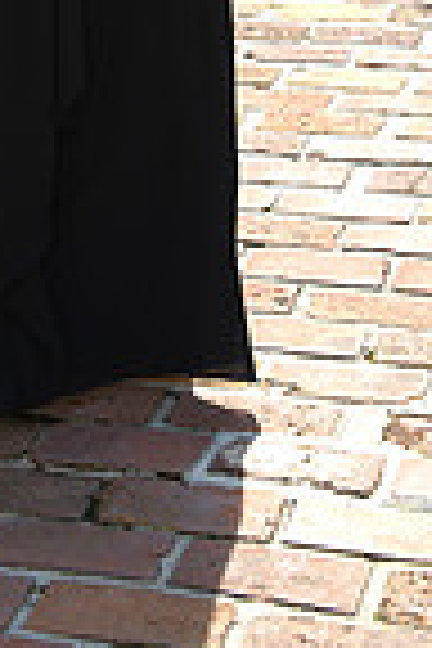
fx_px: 2250
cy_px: -184
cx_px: 101
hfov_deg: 10.9
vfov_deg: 15.6
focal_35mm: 125
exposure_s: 1/200
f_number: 5.6
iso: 100
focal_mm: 40
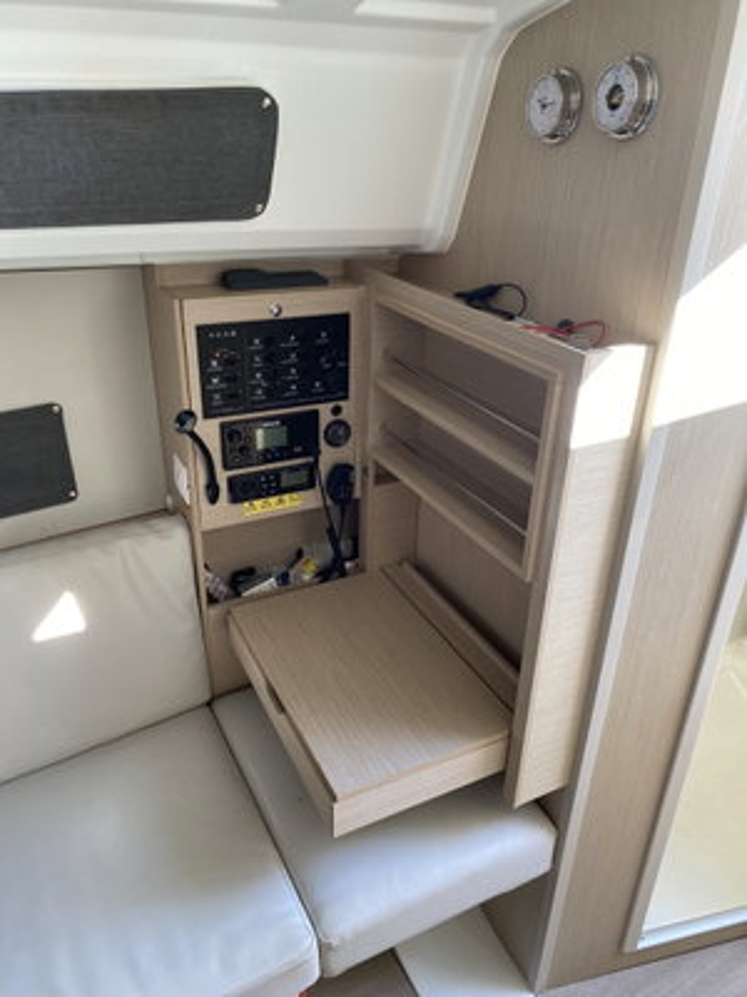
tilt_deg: -26.0
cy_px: 498
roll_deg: -2.1
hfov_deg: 53.1
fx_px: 748
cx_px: 374
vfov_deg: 67.3
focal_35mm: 26
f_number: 1.8
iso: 100
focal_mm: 4.25
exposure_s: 1/121
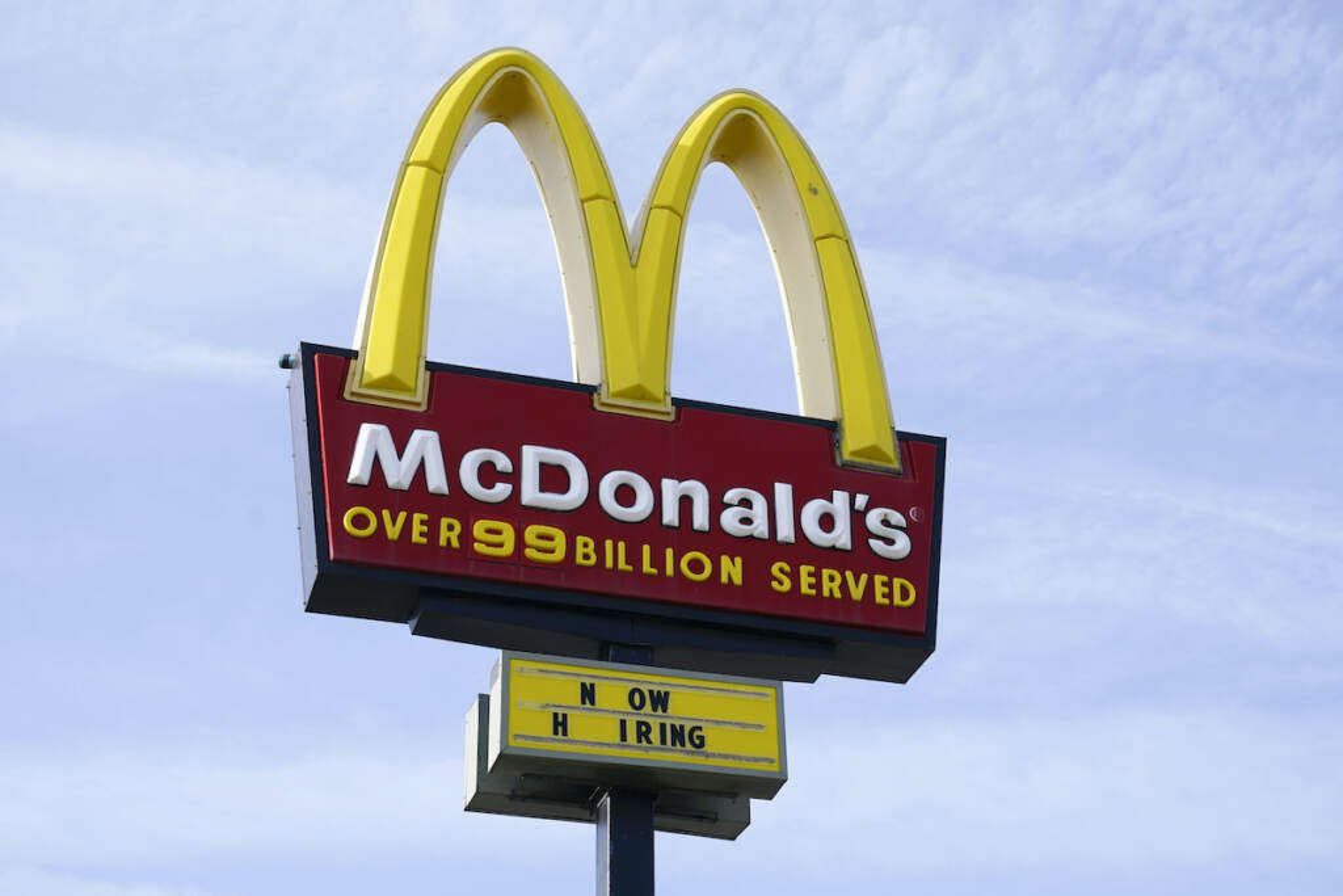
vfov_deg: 23.4
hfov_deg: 34.5
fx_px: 2164
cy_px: 448
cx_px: 672
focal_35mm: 58
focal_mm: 58
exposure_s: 1/1000
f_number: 7.1
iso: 400
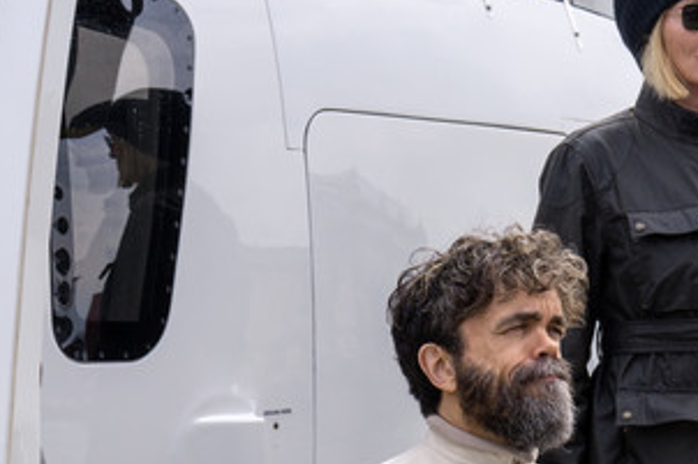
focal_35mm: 159
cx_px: 532
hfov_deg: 12.9
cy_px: 299
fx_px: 3081
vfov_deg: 8.6
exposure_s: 1/500
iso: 640
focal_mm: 96
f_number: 13
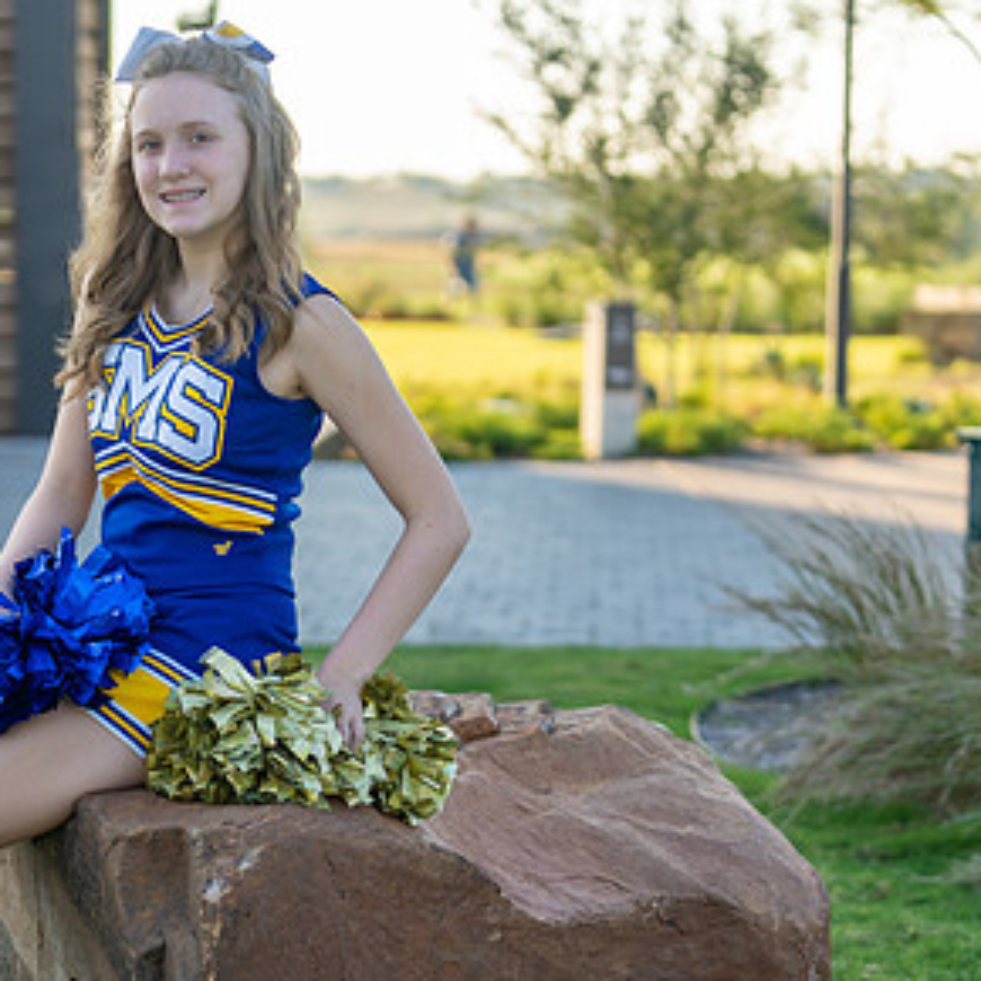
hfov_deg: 14.6
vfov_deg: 14.6
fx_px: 3815
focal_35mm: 119
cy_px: 587
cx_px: 173
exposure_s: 1/400
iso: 100
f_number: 2.8
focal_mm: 70
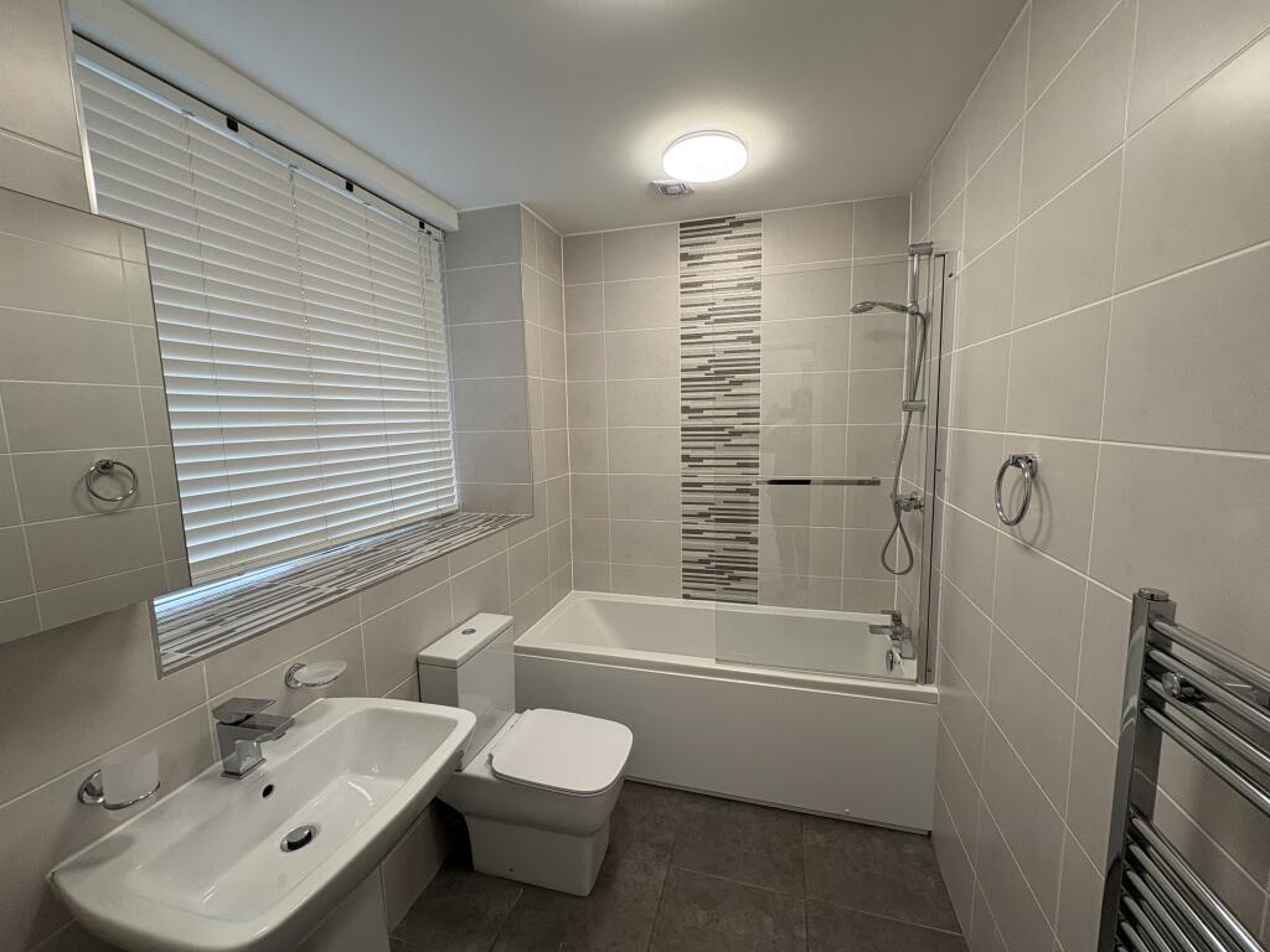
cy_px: 476
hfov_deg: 102.1
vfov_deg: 85.7
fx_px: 514
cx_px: 635
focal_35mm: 14
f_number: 2.2
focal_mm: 2.22
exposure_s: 1/100
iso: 100
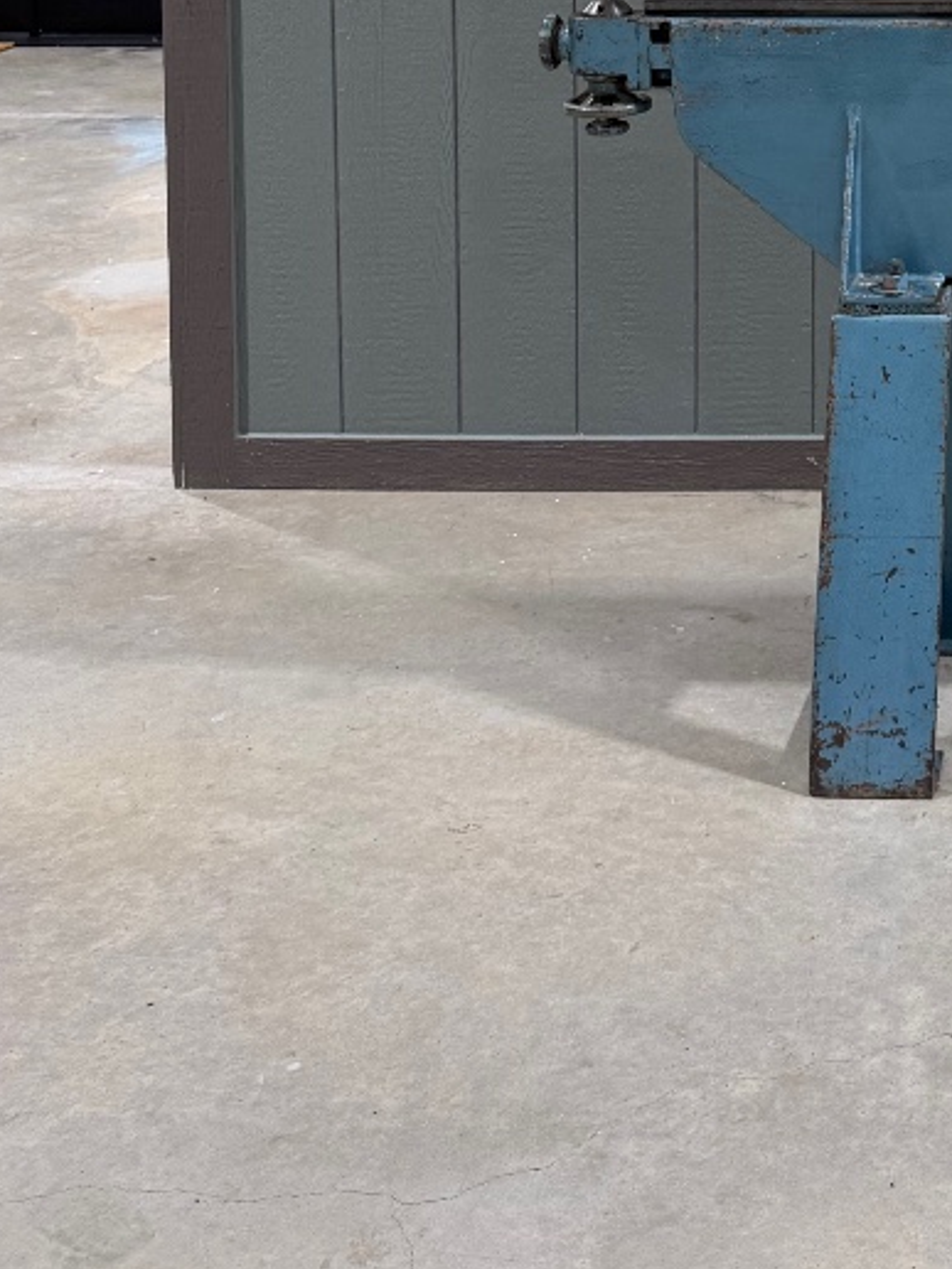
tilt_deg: -5.2
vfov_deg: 28.2
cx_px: 1218
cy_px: -150
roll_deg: -0.8
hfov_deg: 21.5
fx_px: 2273
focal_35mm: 62
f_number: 1.78
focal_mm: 6.76
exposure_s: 1/120
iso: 100
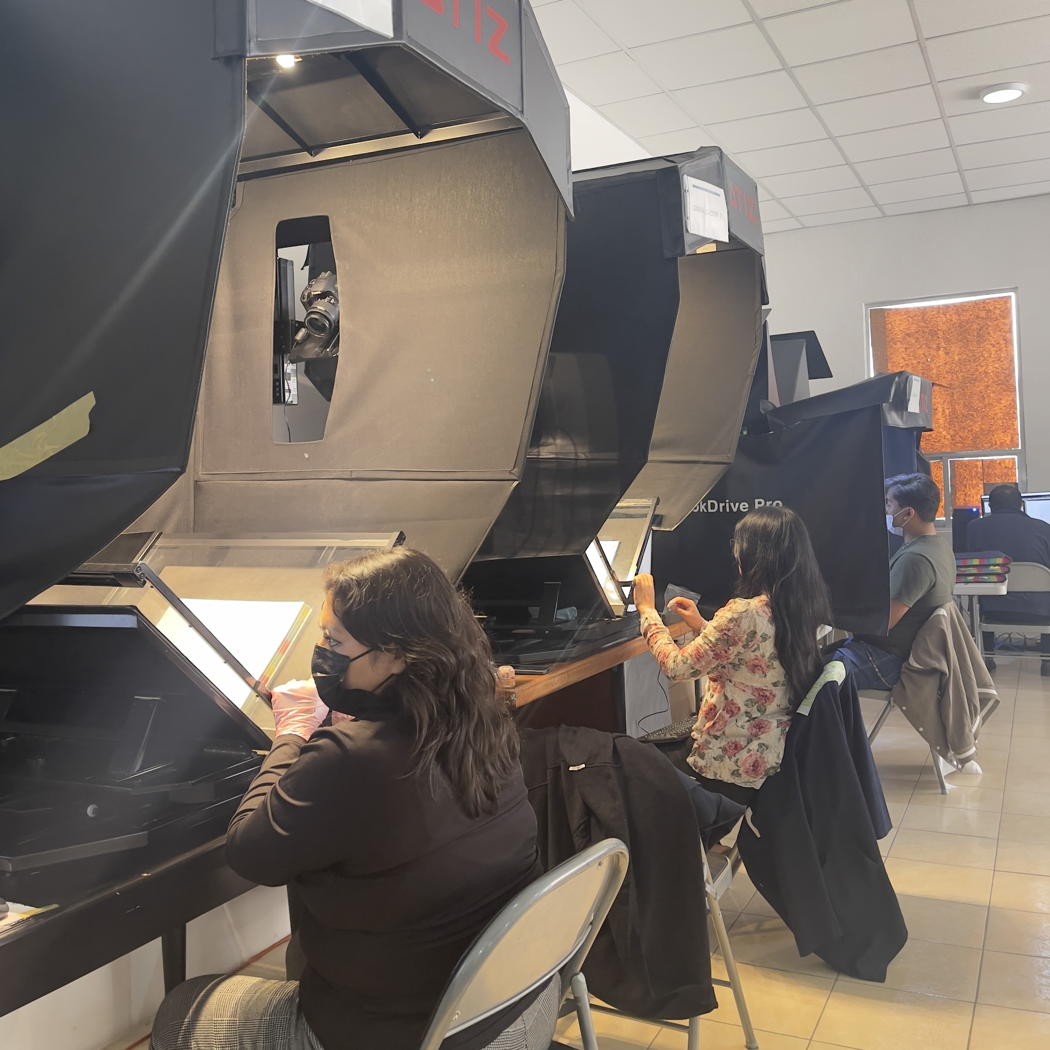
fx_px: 1030
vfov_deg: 54.0
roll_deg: +2.4
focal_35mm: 30
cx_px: 524
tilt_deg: +0.1
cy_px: 477
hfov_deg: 54.0
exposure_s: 1/60
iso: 160
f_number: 1.6
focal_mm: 5.1
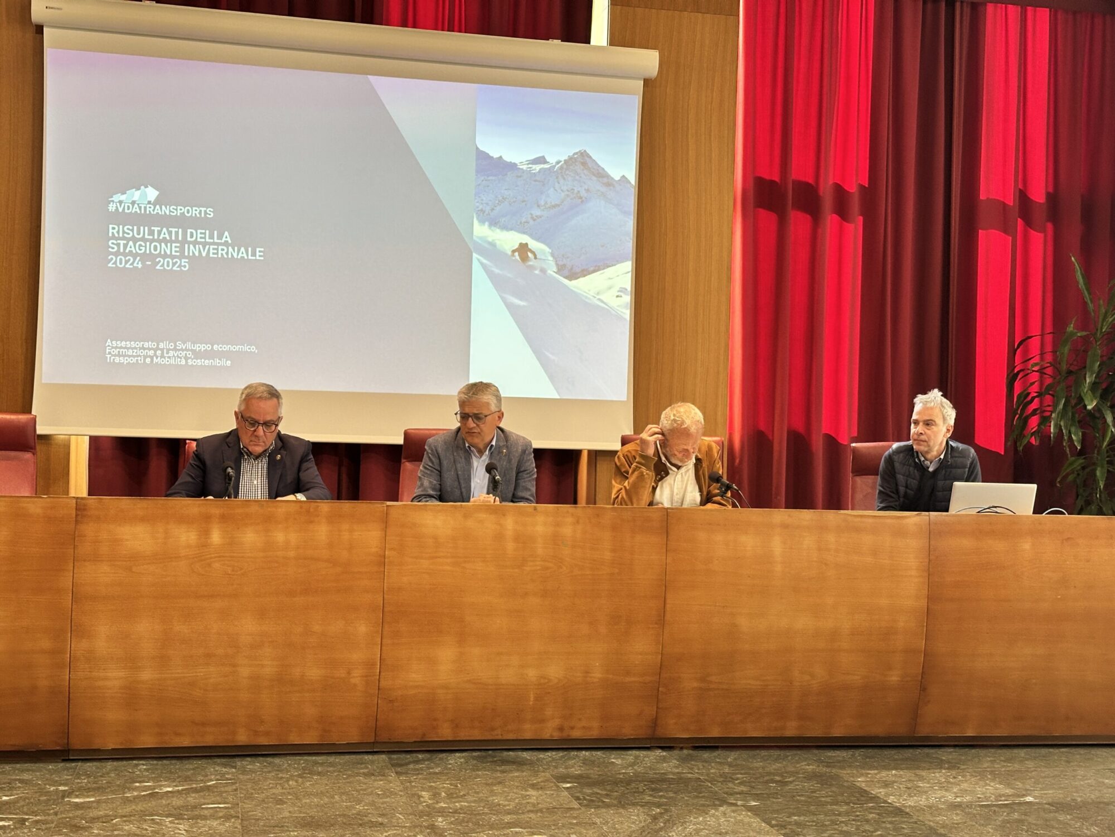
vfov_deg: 30.3
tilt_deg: +0.6
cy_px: 418
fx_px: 1546
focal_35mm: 48
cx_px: 558
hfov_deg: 39.7
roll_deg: -1.1
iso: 125
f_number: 1.78
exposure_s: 1/50
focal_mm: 6.86
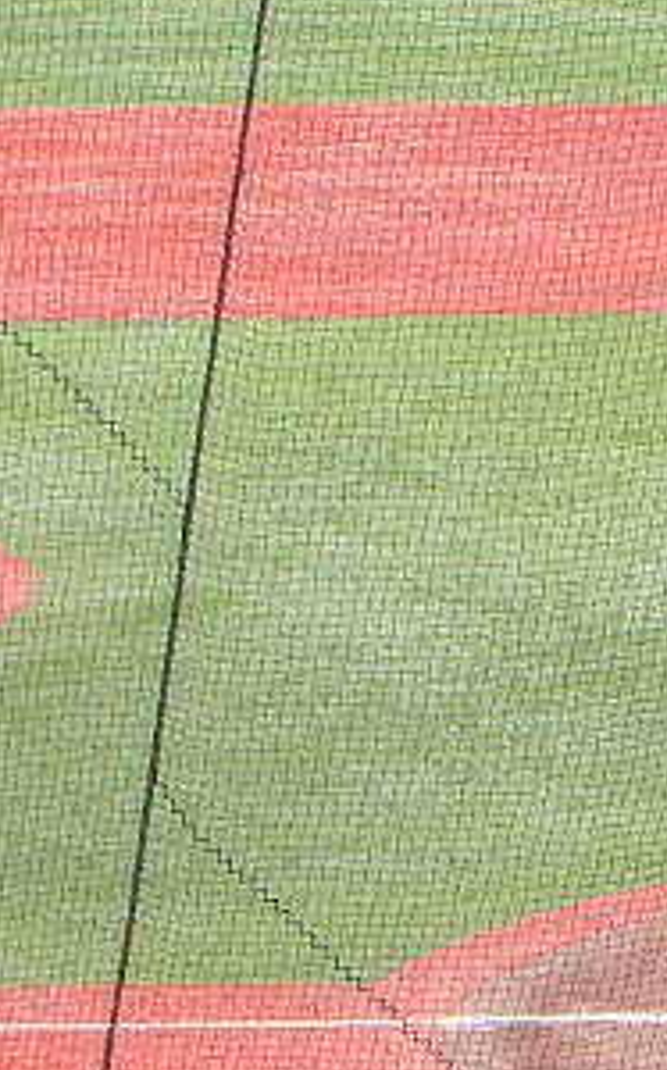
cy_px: 892
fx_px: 8655
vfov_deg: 7.1
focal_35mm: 297
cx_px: 731
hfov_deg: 4.4
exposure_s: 1/178
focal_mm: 13.7
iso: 50
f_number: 4.2
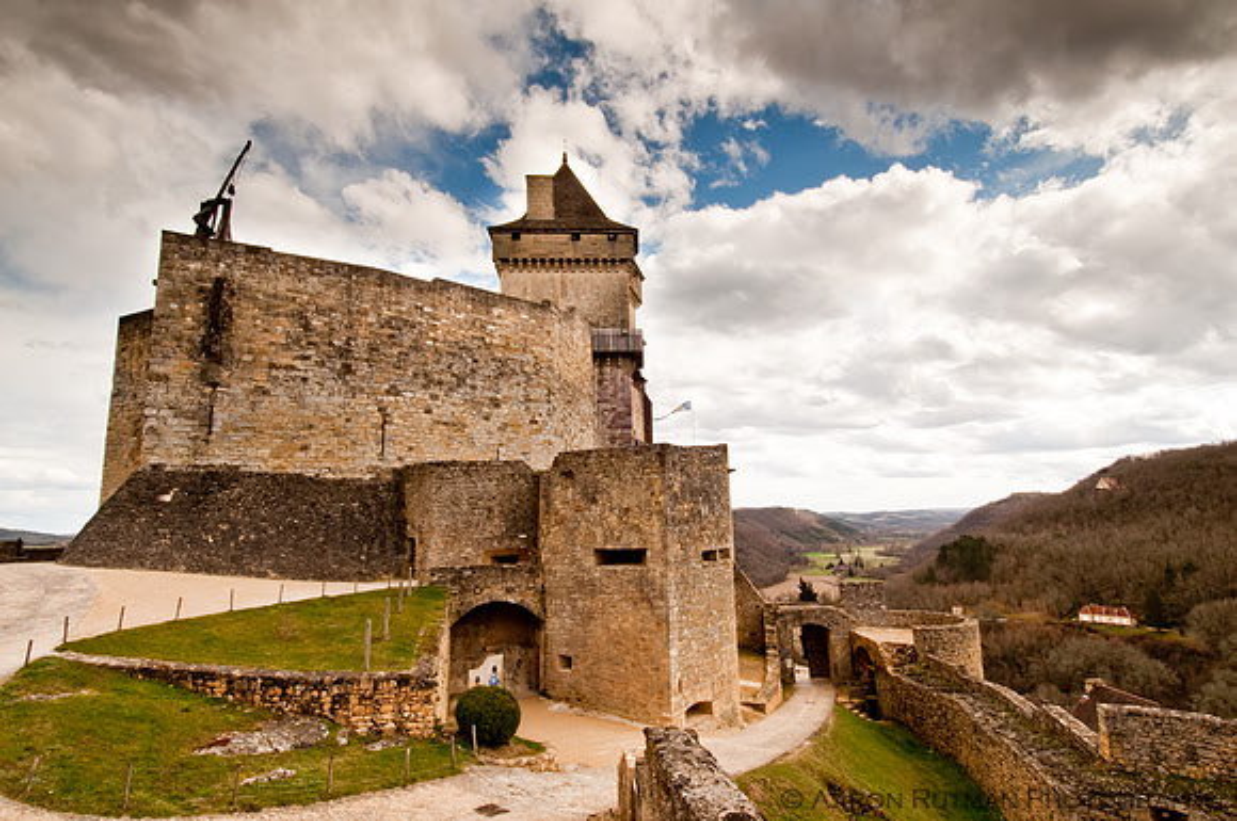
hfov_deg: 90.1
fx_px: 618
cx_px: 618
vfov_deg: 67.2
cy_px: 410
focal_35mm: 18
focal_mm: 12
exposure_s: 1/30
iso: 200
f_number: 22
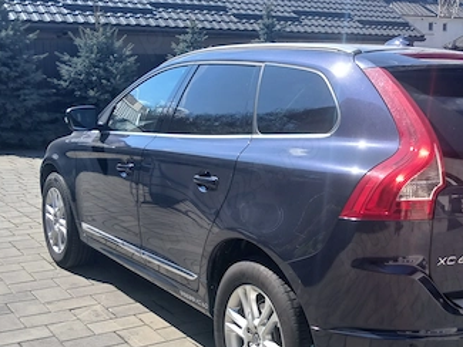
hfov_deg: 38.9
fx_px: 642
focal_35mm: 48
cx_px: 328
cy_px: 216
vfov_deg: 30.2
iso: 20
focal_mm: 3.98
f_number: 1.8
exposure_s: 1/479
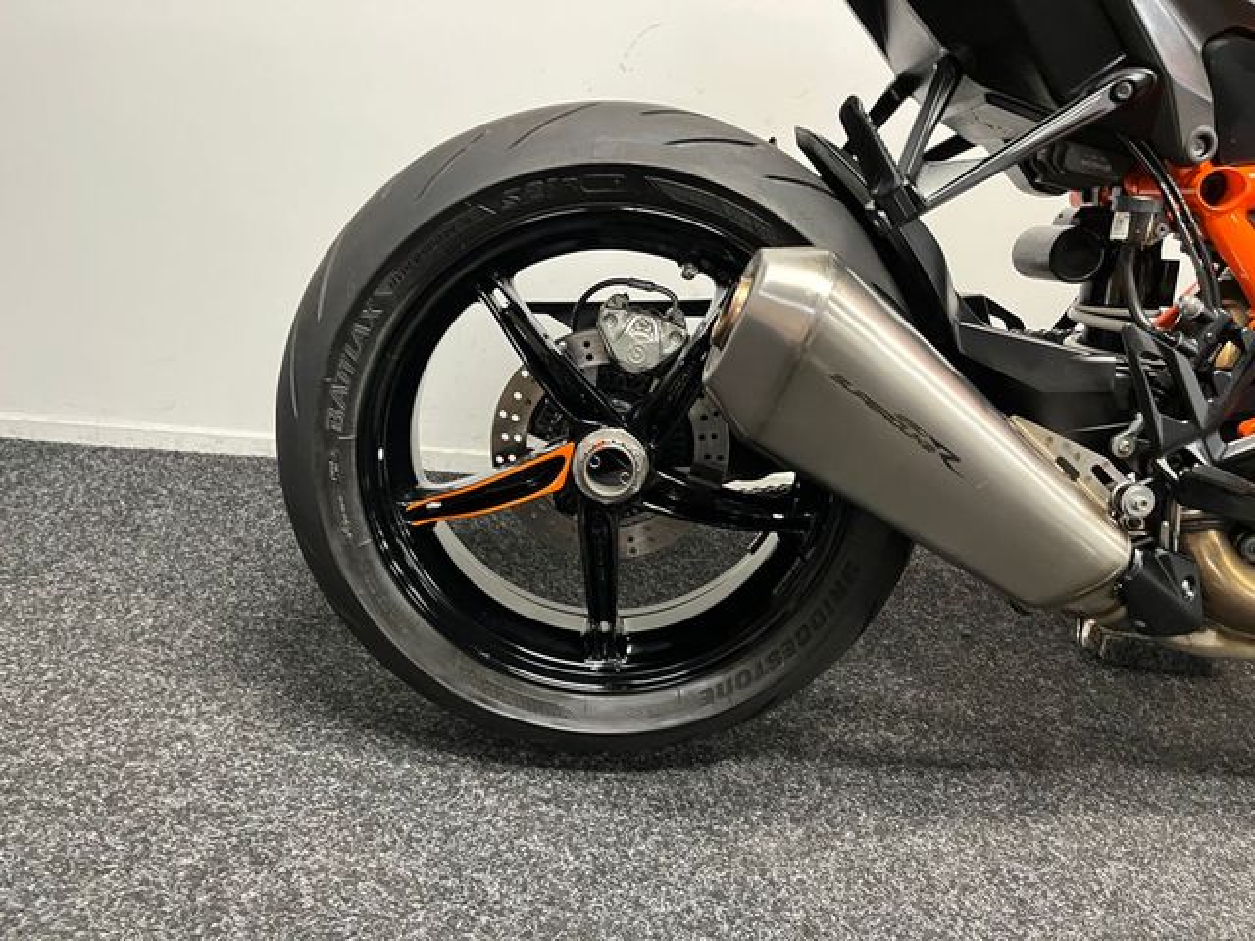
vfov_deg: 53.1
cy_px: 470
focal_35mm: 26
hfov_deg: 67.3
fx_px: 943
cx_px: 628
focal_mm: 5.1
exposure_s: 1/50
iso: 500
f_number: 1.6
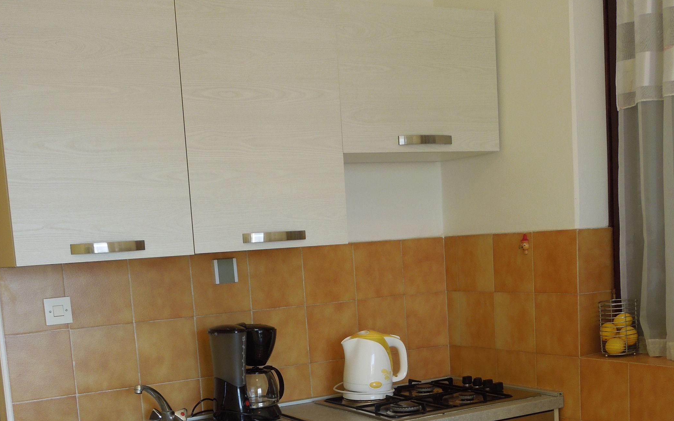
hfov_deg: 40.3
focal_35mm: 50
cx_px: 338
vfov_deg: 24.9
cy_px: 393
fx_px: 918
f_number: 3.7
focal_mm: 6.3
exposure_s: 1/50
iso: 100
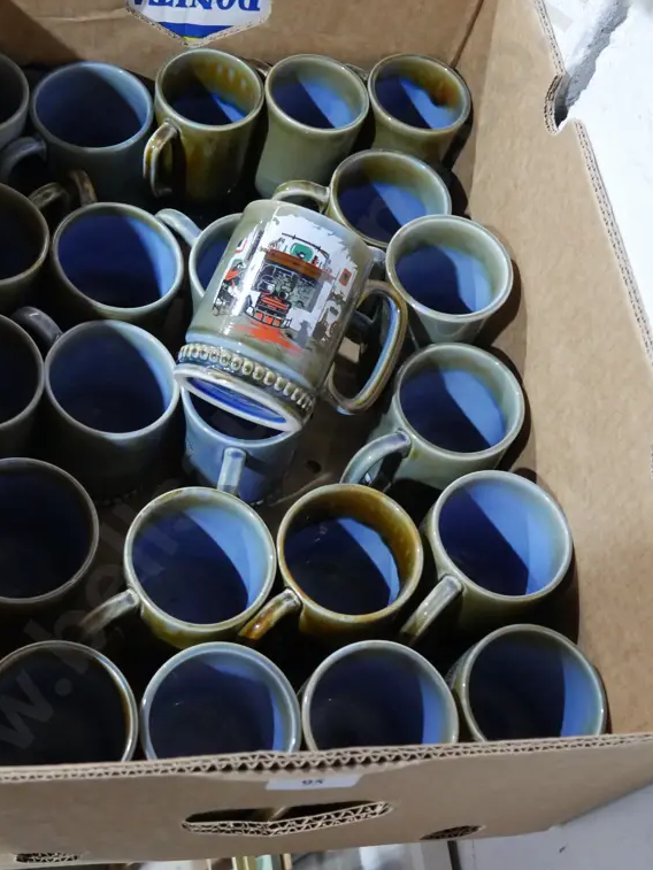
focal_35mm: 46
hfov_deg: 31.4
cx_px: 250
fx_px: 1157
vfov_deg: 41.2
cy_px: 407
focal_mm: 17
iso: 3200
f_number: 4
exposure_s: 1/60
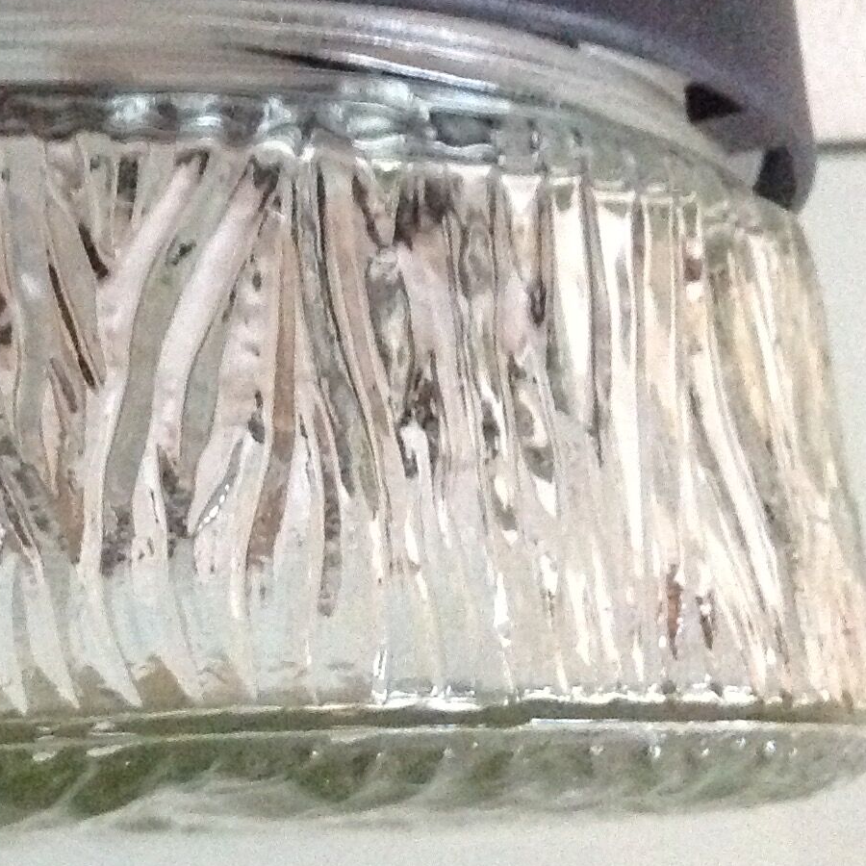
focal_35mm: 89
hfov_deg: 18.7
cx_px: -101
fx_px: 2519
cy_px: 269
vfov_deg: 19.4
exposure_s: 1/17
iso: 640
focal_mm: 4.28
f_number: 2.4
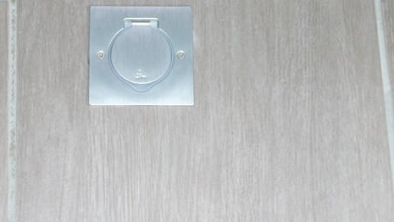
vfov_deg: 10.3
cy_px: 56
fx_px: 1233
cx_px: 148
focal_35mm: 118
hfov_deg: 18.1
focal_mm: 13.7
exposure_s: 1/30
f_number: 4.7
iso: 125
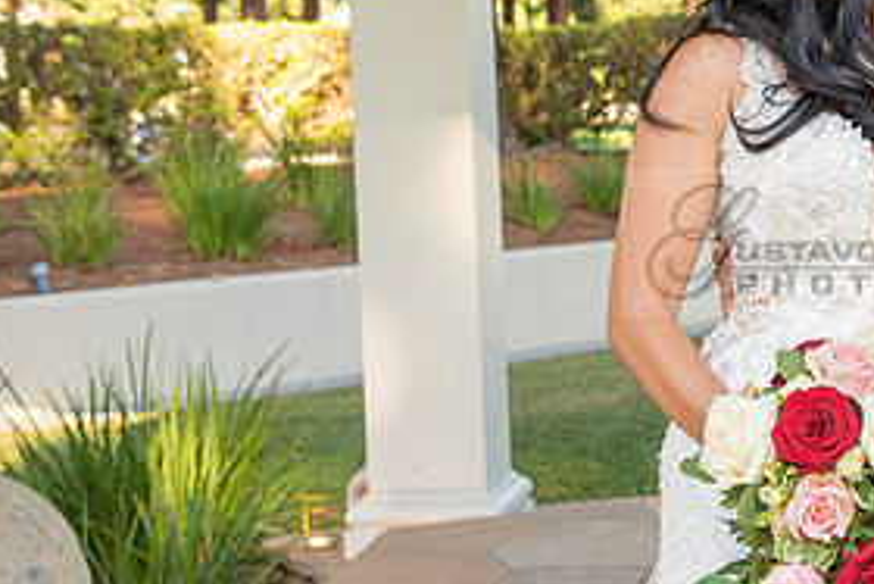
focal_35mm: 87
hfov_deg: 22.4
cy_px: 242
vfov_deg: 15.7
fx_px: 2113
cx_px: 893
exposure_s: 1/200
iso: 400
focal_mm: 42
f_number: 5.6
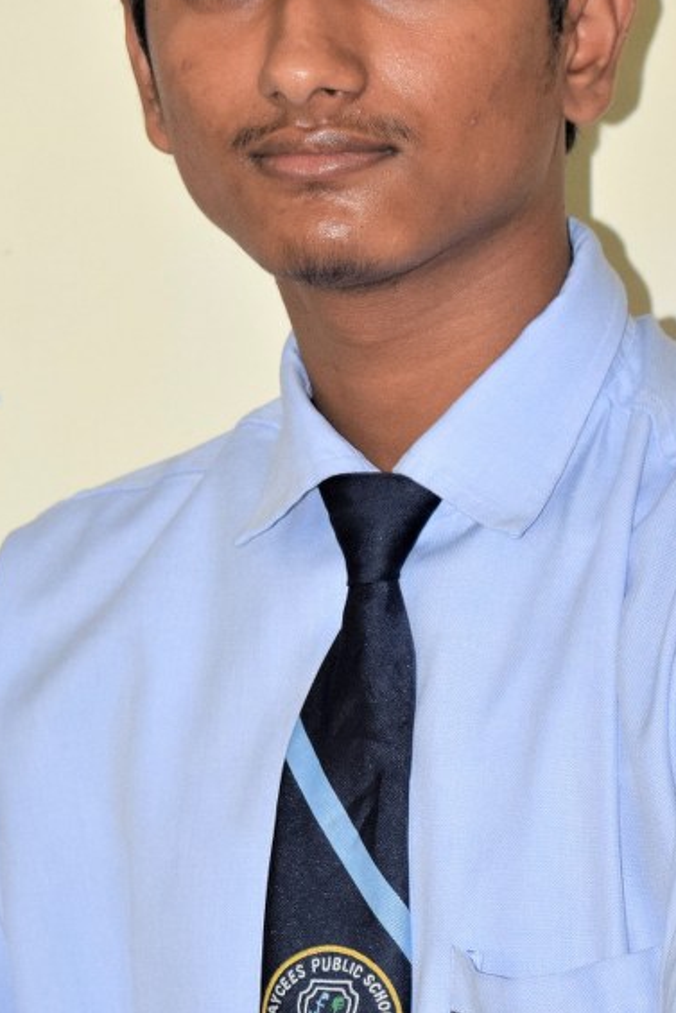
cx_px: 364
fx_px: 6277
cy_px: 515
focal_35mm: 223
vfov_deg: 9.2
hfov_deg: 6.2
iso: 800
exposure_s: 1/60
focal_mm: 70
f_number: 4.5
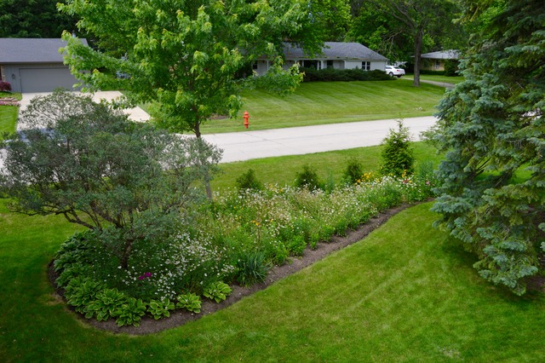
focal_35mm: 30
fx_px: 454
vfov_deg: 43.6
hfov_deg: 62.0
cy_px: 182
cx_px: 272
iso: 100
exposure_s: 1/200
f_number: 7.1
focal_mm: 20
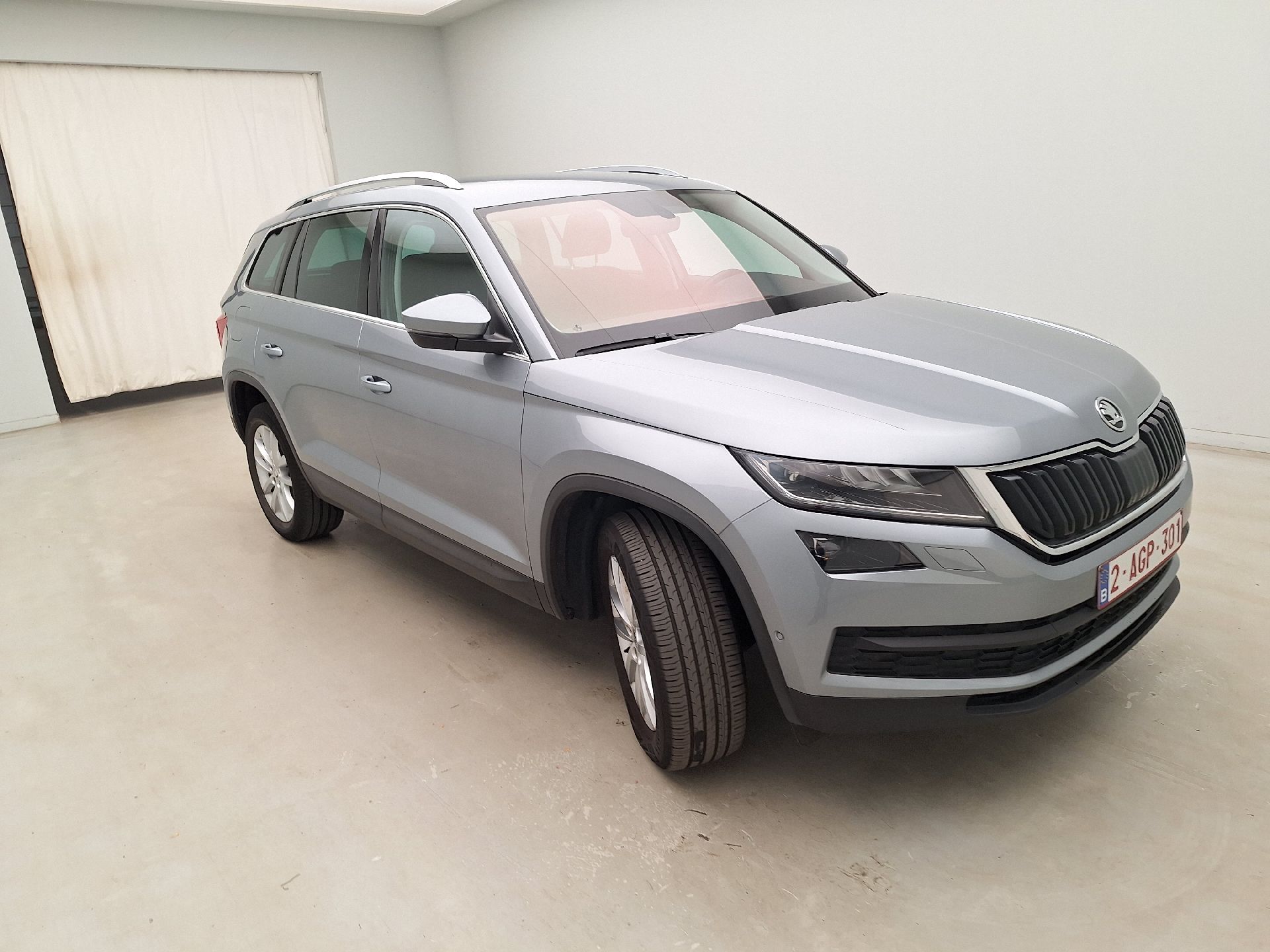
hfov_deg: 73.9
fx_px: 844
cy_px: 476
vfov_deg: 58.9
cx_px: 635
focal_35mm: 23
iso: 50
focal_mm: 5.54
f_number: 1.8
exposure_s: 1/100
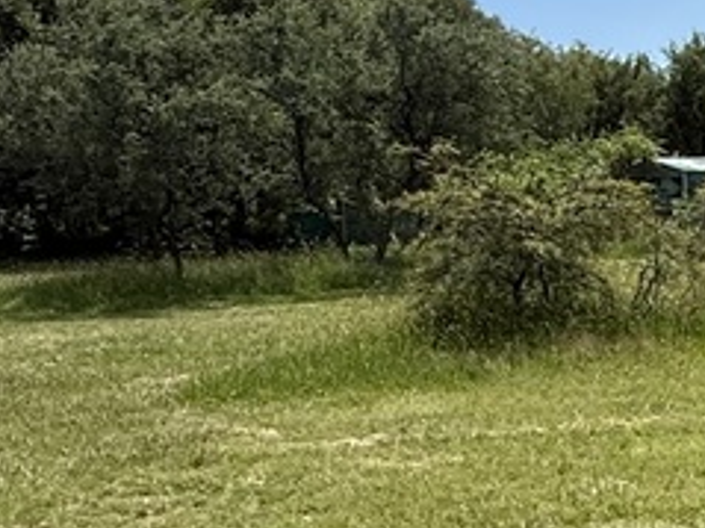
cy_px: 357
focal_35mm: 75
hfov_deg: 23.5
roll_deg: +2.6
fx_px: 1527
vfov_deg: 19.6
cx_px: 873
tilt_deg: -5.0
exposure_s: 1/1795
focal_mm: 2.22
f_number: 2.2
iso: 50
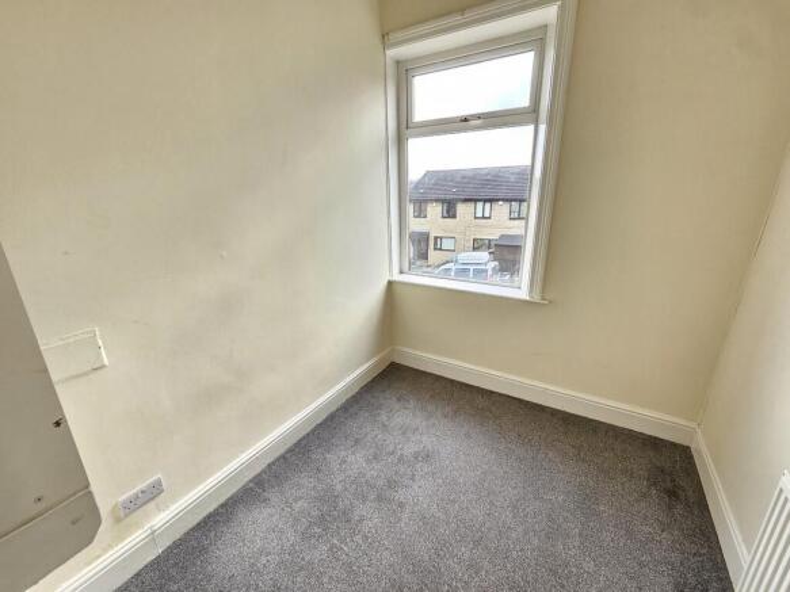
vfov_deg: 89.9
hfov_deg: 106.2
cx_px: 395
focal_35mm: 13
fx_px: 297
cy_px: 296
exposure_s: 1/50
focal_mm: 2.2
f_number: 2.2
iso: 80
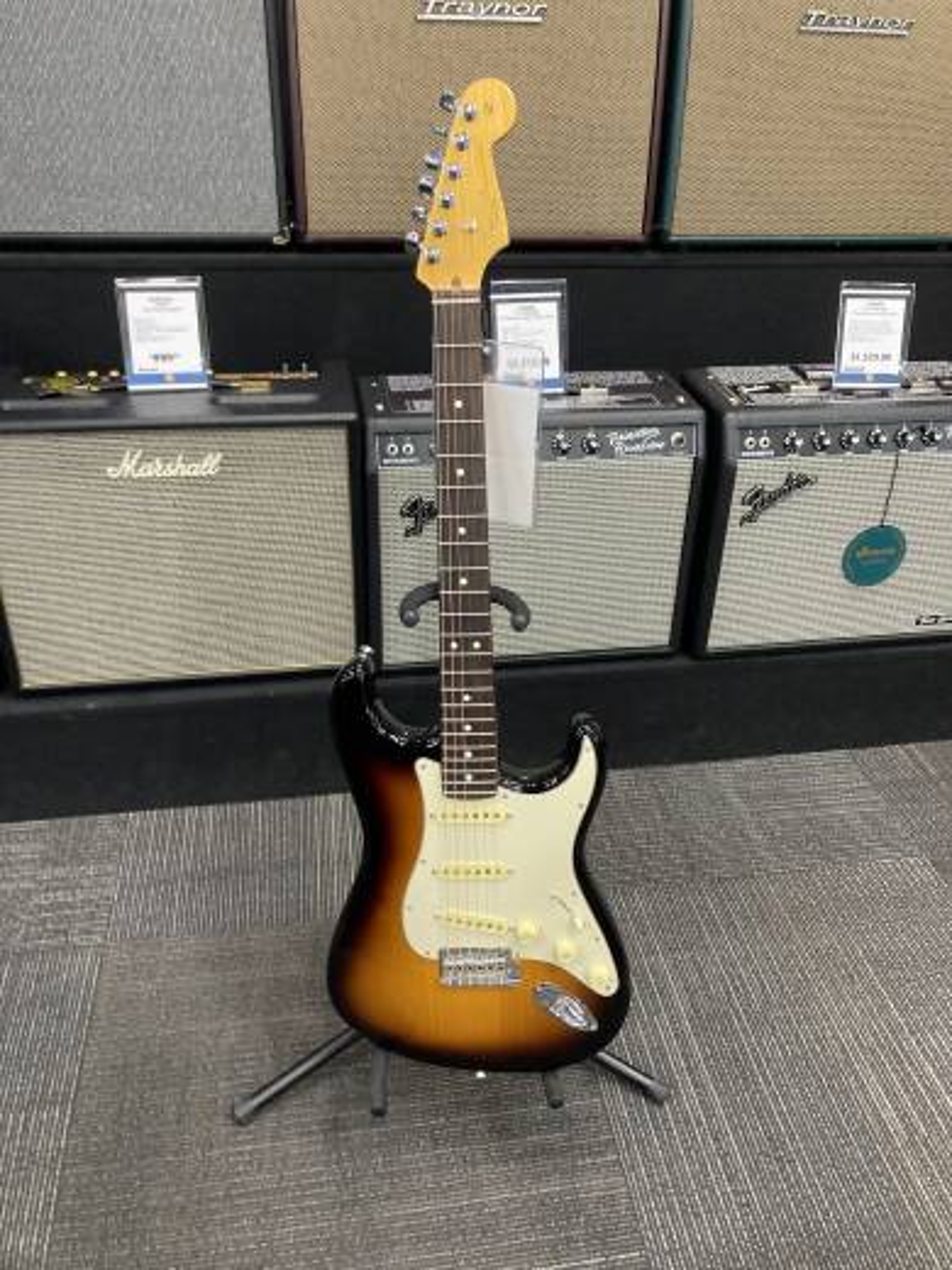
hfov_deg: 49.7
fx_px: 1027
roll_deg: -0.7
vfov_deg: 63.4
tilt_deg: -28.3
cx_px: 476
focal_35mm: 28
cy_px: 635
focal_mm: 3.99
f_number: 1.8
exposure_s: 1/60
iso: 125
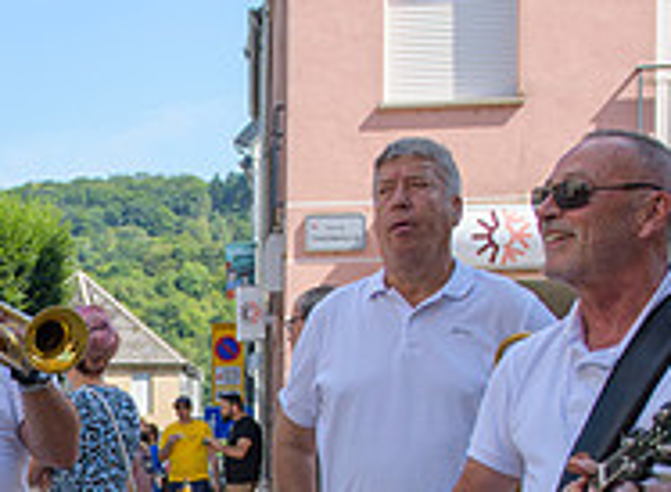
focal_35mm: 93
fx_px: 1788
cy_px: 571
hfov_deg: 20.3
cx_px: -57
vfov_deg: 15.2
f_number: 4.5
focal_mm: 27
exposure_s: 1/250
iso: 64
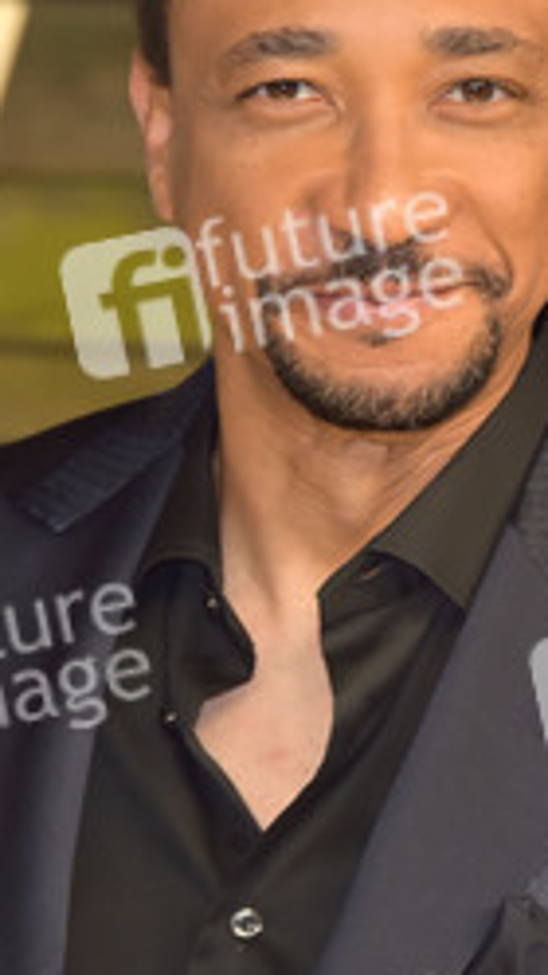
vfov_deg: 6.1
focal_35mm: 354
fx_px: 9148
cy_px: 482
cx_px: 378
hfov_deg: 3.4
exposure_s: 1/250
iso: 500
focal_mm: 210
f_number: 7.1
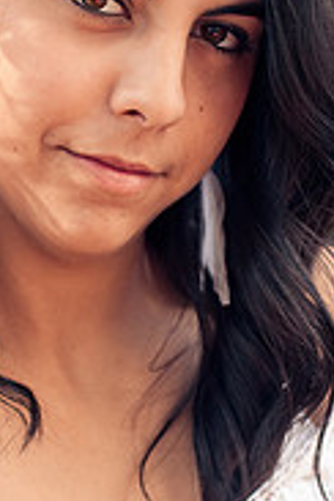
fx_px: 1712
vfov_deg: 16.7
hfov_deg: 11.1
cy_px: 249
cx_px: 160
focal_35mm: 123
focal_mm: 50
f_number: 3.2
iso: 200
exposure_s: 1/250
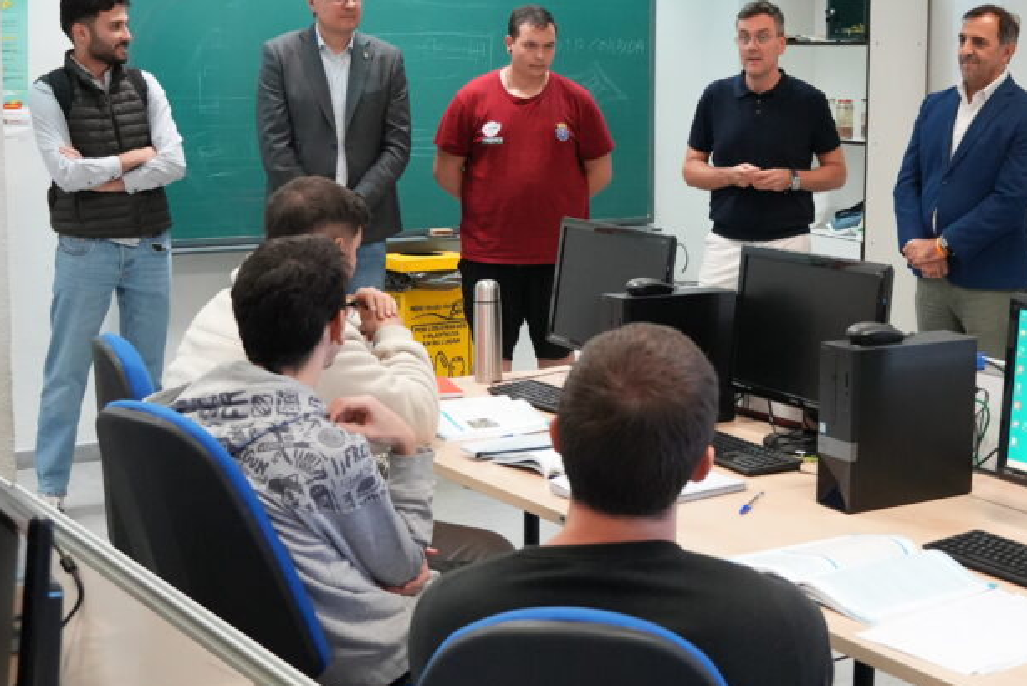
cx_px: 754
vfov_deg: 22.6
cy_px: 260
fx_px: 1712
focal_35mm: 60
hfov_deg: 32.8
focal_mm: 24
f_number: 4
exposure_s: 1/160
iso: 3200
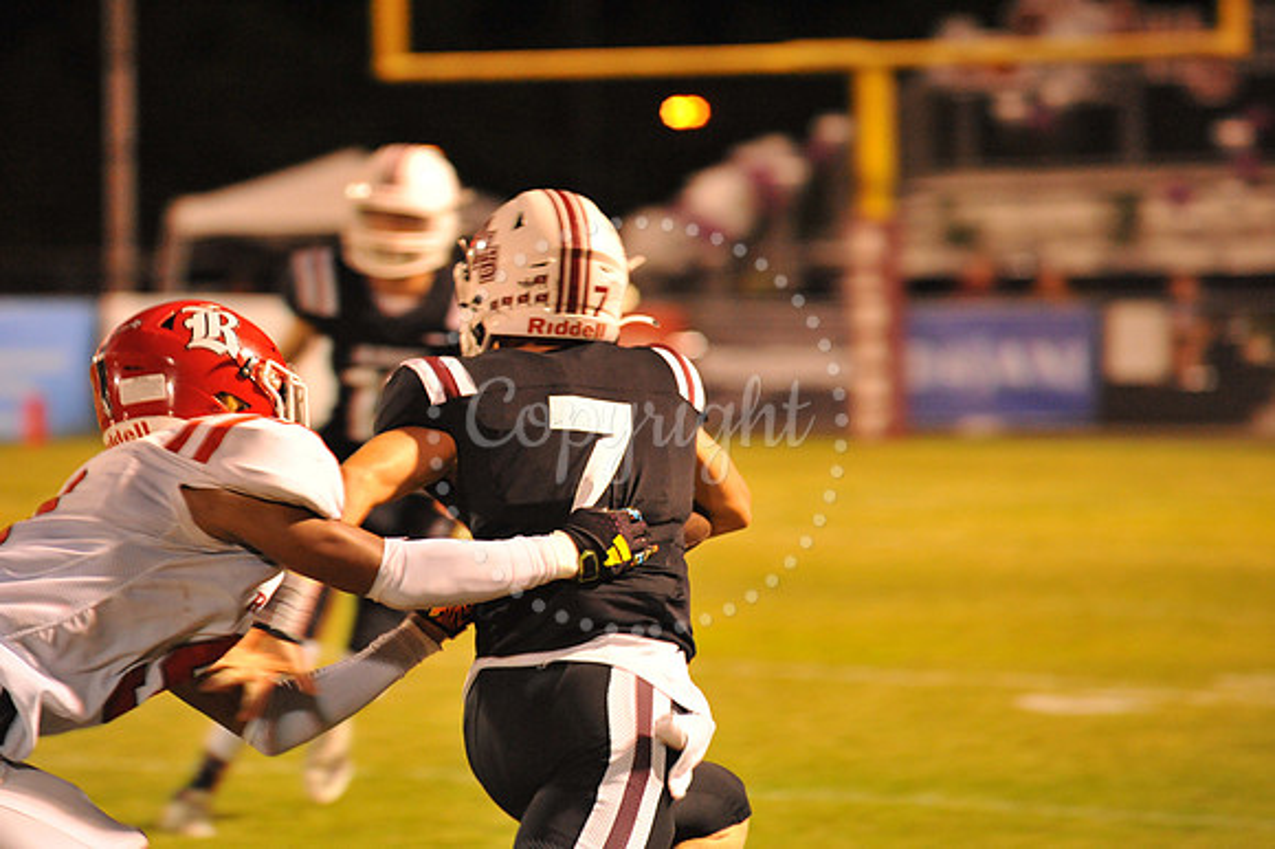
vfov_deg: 6.9
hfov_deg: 10.3
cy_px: 424
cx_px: 638
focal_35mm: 200
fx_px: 7079
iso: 5000
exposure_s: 1/160
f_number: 5
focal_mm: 200
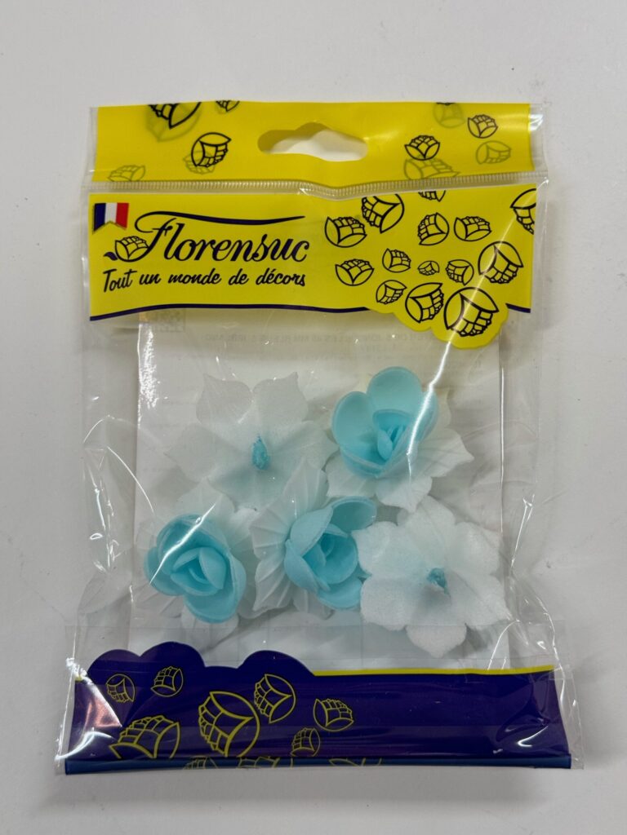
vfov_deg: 39.7
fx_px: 1159
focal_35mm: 48
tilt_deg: -78.4
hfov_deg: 30.3
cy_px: 418
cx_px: 314
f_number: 1.78
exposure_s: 1/100
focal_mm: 6.86
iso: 80
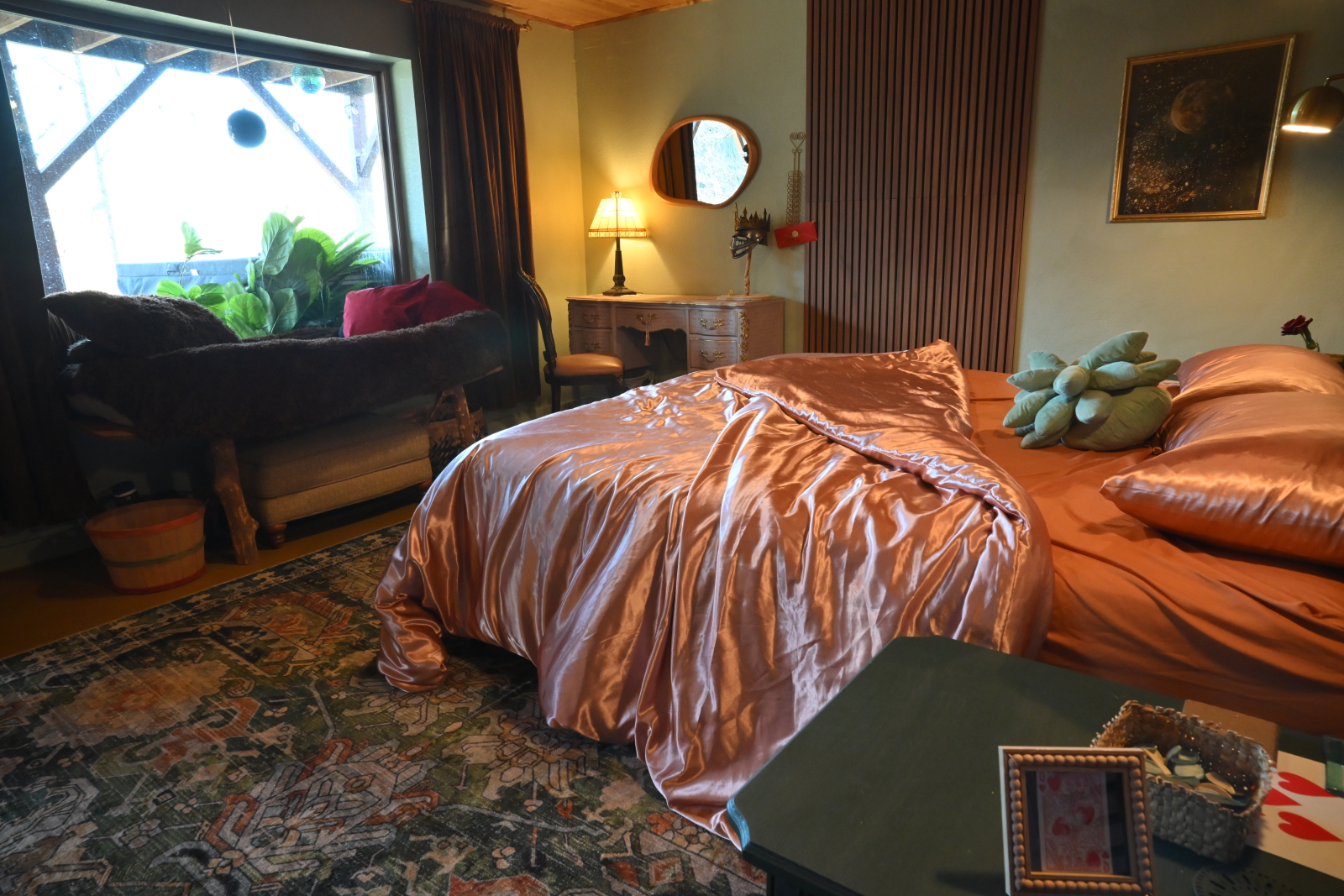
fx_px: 747
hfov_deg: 84.0
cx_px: 672
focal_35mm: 20
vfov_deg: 61.9
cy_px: 448
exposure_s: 1/20
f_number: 11
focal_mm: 20
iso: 2800
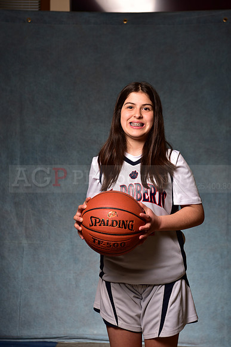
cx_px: 116
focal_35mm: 70
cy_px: 174
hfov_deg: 19.5
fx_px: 673
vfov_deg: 28.8
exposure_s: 1/200
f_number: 5
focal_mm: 70
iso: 100
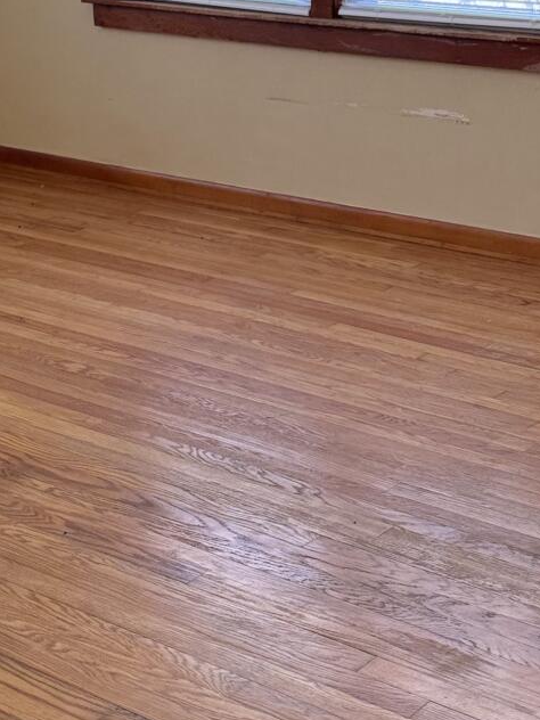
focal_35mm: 76
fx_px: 1581
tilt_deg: -13.6
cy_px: 206
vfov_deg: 25.4
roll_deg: +1.3
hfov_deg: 19.3
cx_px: 379
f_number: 1.78
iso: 200
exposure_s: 1/96
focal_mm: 6.76
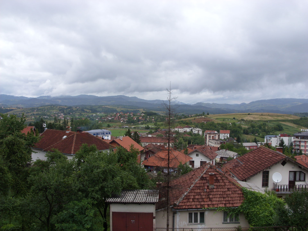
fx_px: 409
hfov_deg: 41.2
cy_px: 116
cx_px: 154
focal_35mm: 46
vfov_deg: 31.5
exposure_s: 1/184
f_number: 5.1
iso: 50
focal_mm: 7.6
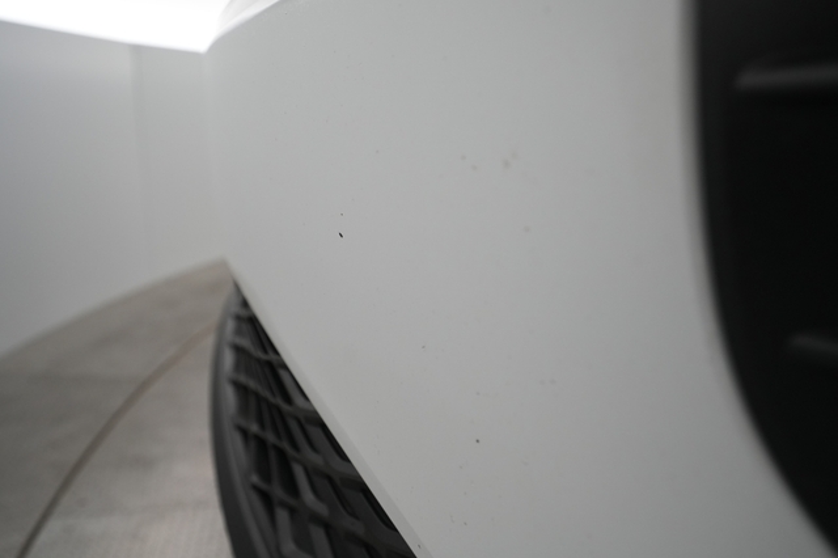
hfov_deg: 65.5
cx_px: 419
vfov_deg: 46.4
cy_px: 279
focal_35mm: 28
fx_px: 651
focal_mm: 28
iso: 1600
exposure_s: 1/100
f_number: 4.5
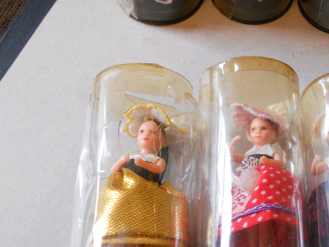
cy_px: 201
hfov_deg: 33.0
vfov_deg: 25.6
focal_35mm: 56
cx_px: 283
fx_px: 532
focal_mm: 5.8
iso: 400
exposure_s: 1/30
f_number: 3.5
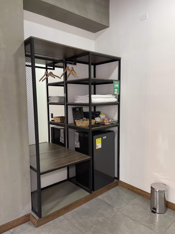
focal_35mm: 26
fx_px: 175
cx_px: 88
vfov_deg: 67.3
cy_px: 117
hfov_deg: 53.1
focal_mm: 5.1
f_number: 1.6
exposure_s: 1/60
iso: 250
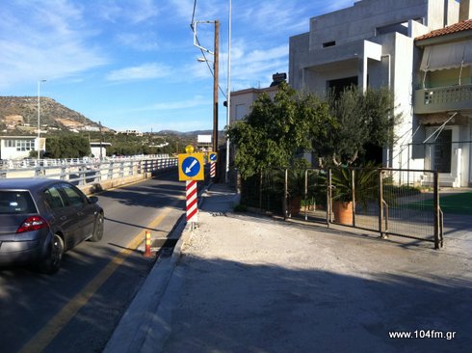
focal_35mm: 35
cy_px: 176
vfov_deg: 40.6
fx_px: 477
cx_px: 236
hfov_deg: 52.7
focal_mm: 3.85
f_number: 2.8
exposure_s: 1/1077
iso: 80
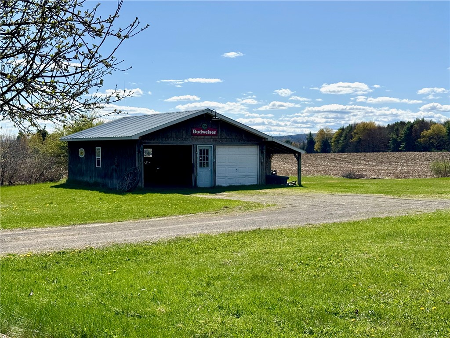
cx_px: 225
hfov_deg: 39.7
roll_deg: -0.3
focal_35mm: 48
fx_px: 624
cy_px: 169
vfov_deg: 30.3
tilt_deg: -2.7
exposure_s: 1/9009
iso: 64
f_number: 1.78
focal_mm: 6.76
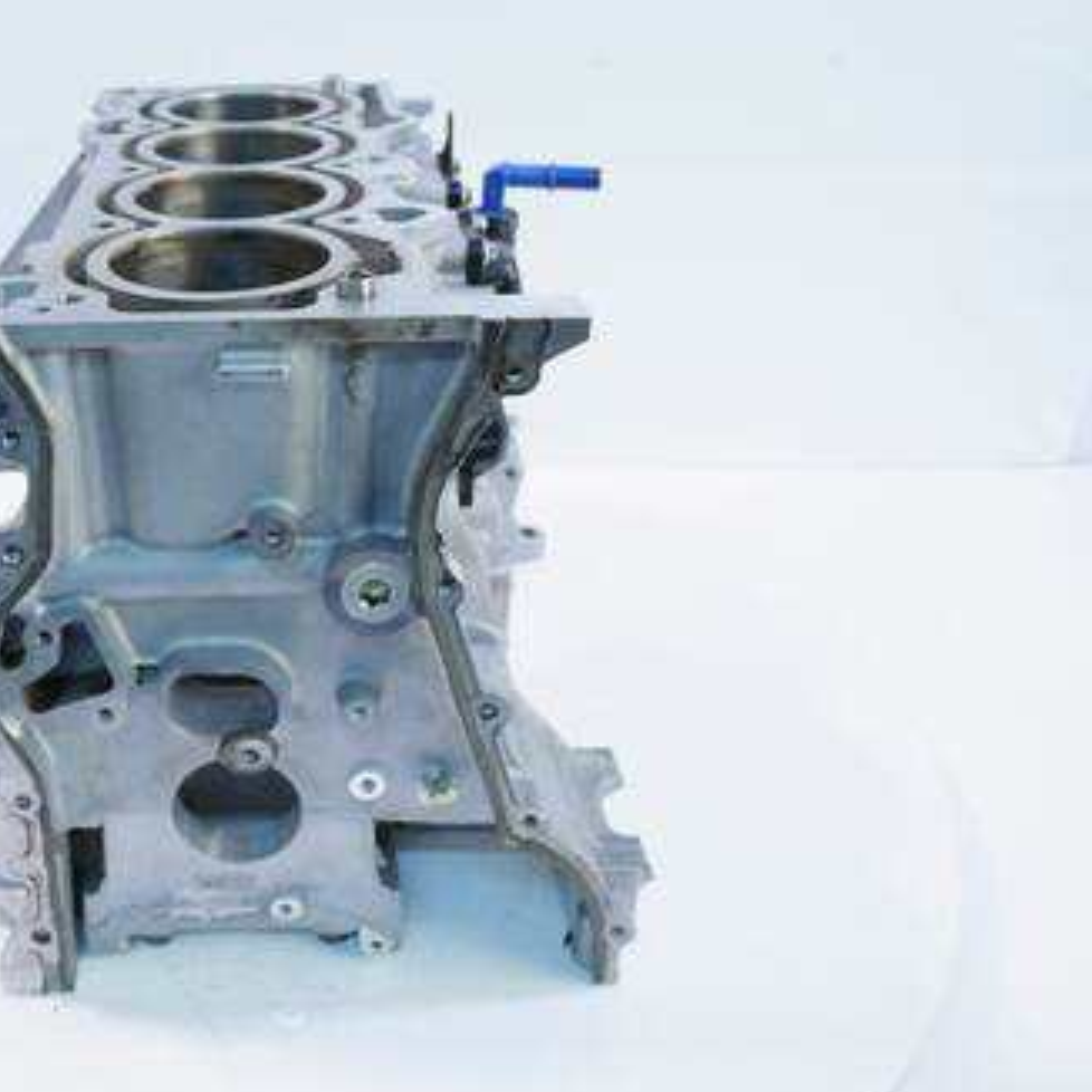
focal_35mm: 39
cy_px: 543
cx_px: 291
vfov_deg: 42.8
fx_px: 1392
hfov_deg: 41.7
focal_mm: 15
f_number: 3.8
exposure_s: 1/60
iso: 320
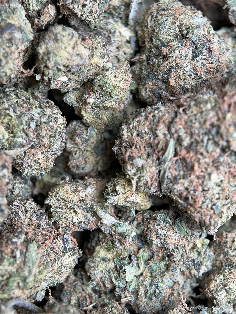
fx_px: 427
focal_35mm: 47
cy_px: 157
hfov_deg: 30.9
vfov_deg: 40.4
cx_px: 118
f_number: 1.78
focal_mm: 6.86
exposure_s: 1/129
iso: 64
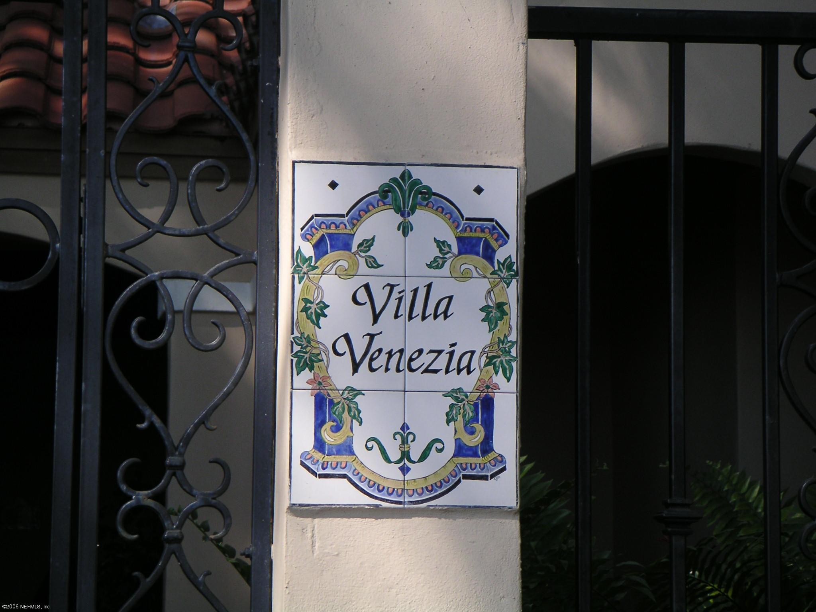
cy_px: 306
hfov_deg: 19.6
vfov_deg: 14.8
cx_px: 408
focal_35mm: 100
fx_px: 2357
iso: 50
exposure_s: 1/350
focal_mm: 15.5
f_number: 3.5
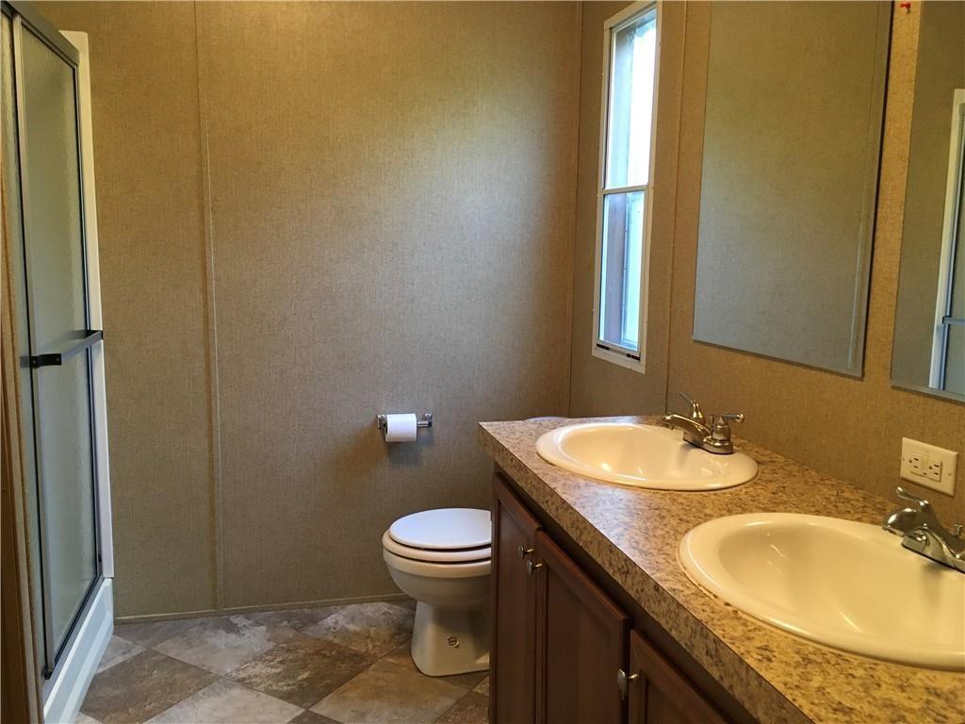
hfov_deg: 61.7
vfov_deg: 48.2
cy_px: 362
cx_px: 482
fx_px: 808
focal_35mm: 29
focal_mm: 4.15
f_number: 2.2
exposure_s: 1/30
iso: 160
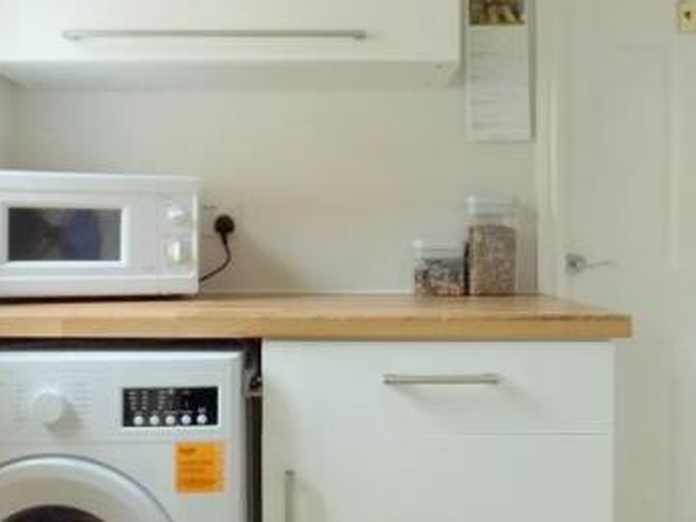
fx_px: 784
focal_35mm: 39
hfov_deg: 47.9
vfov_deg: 36.8
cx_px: 341
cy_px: 246
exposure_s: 1/6
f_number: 3.1
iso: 400
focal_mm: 4
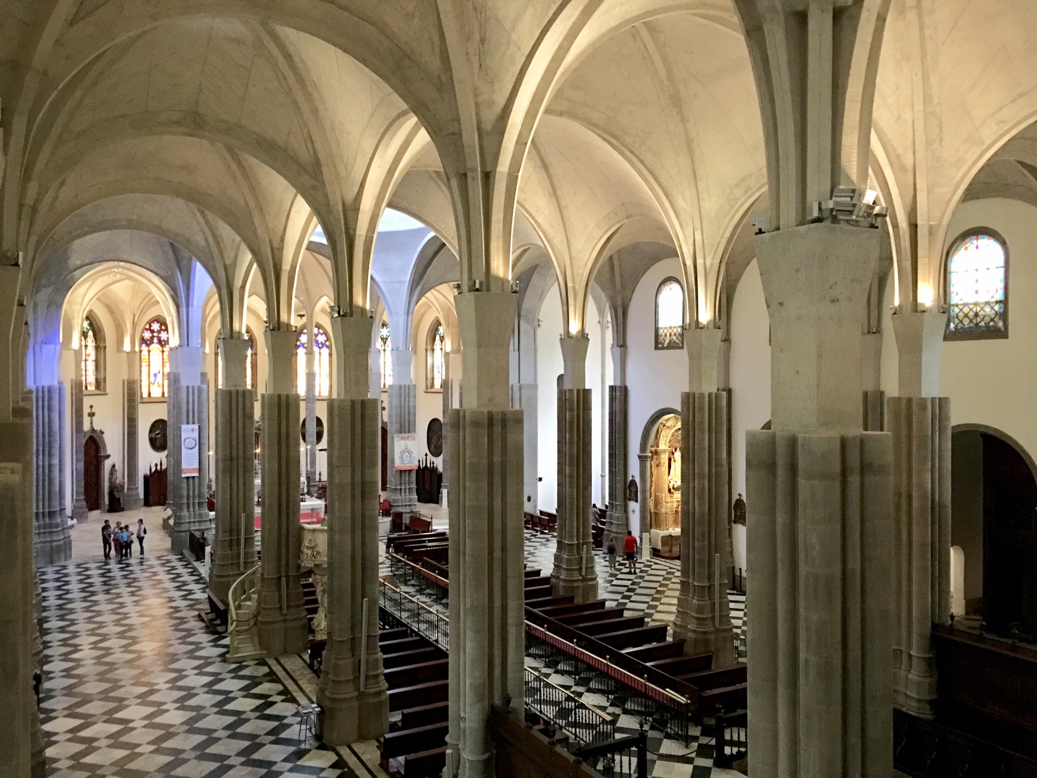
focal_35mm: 29
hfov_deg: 61.7
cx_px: 518
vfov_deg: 48.2
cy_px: 389
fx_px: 869
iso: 160
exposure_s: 1/8
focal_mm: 4.15
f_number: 2.2
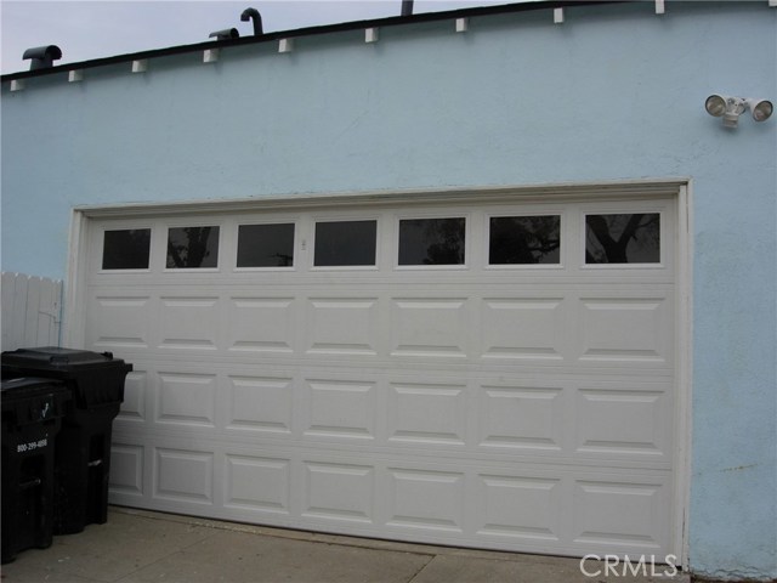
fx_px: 853
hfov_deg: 49.0
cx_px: 388
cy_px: 292
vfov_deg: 37.7
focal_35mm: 38
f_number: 4.8
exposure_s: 1/512
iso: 64
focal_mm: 7.8
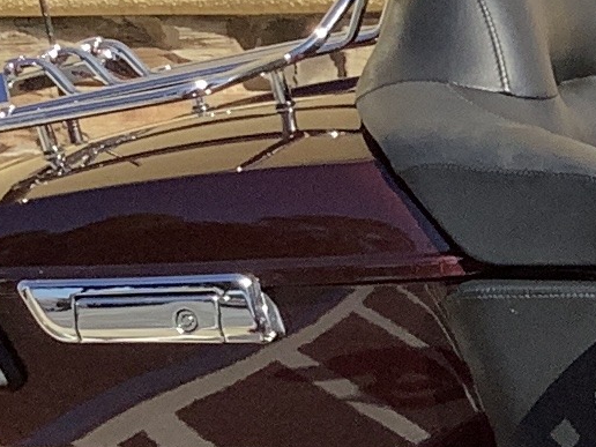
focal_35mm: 196
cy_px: 349
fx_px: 3375
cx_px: 1370
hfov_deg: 9.2
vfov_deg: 7.6
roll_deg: +0.3
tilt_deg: -11.5
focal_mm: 3.3
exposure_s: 1/1072
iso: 25
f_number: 2.4
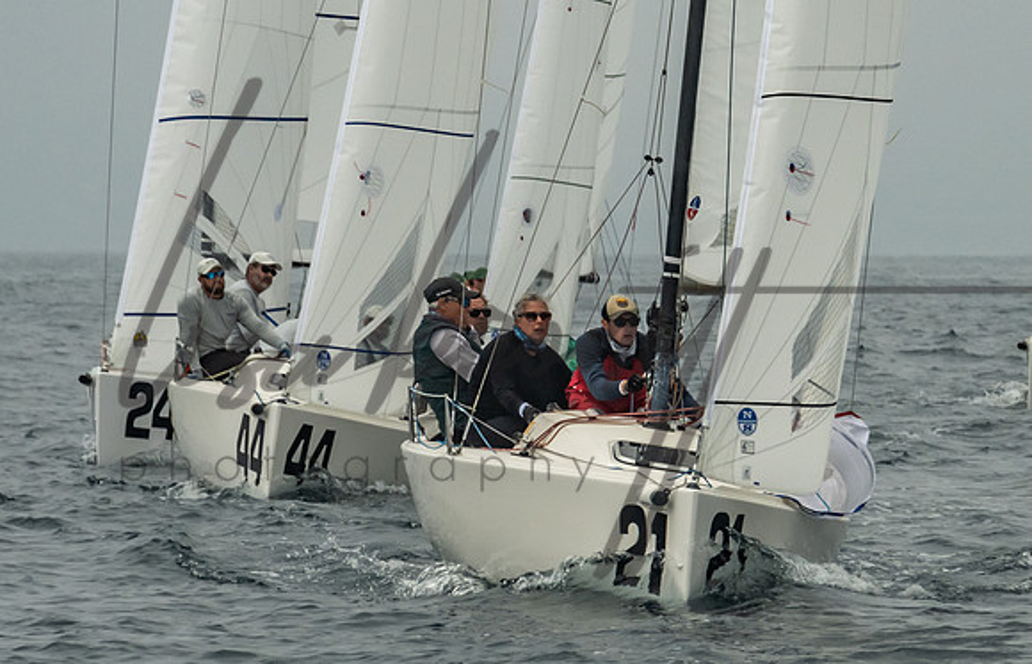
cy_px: 73
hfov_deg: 5.3
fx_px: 11232
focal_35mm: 396
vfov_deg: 3.4
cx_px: 619
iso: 800
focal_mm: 200
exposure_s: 1/3200
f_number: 9
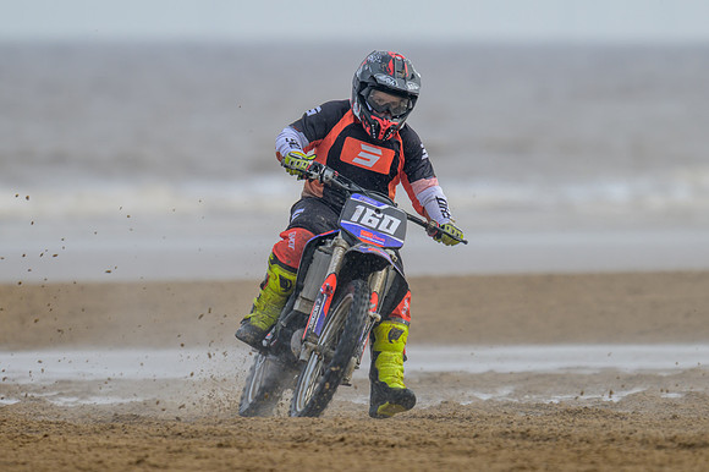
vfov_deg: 1.3
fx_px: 20741
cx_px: 386
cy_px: 199
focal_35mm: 1054
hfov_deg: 2.0
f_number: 6.3
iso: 320
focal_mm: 600
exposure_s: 1/500
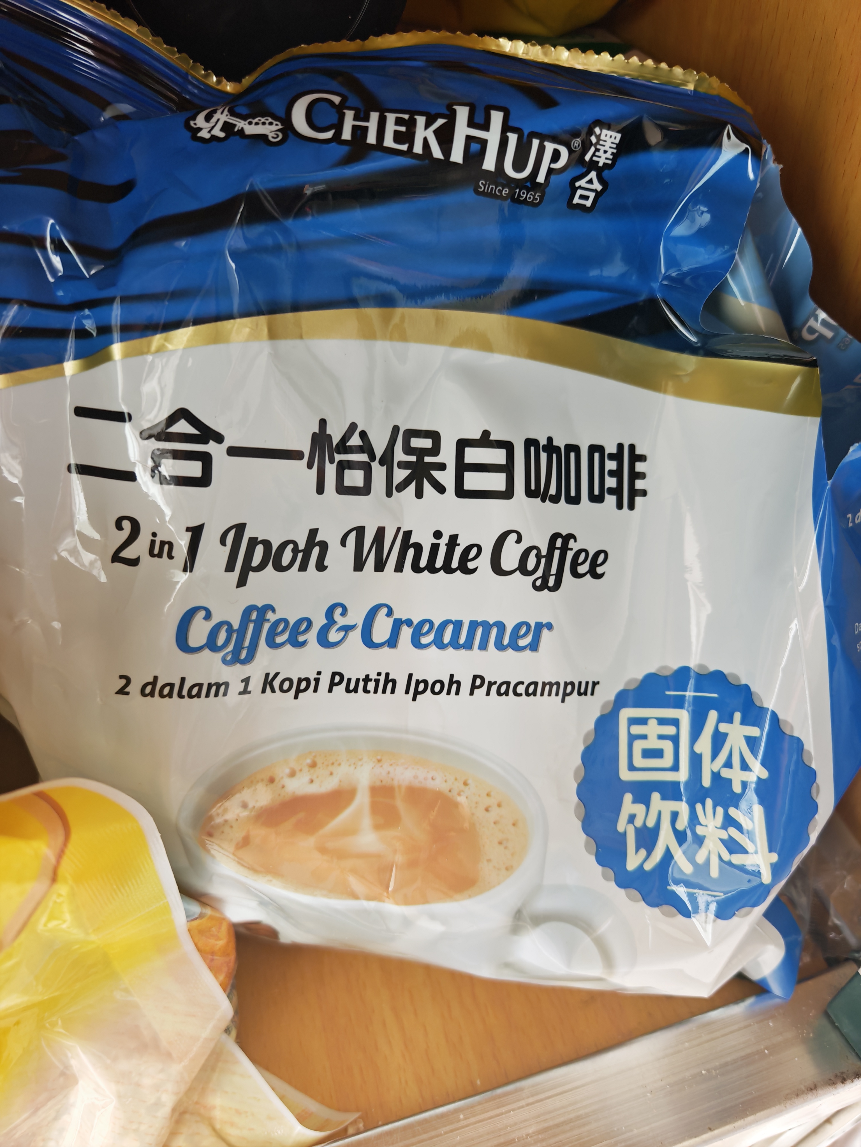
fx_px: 796
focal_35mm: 24
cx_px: 430
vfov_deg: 71.6
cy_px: 574
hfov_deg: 56.8
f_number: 1.9
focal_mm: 6.67
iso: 400
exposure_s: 1/100
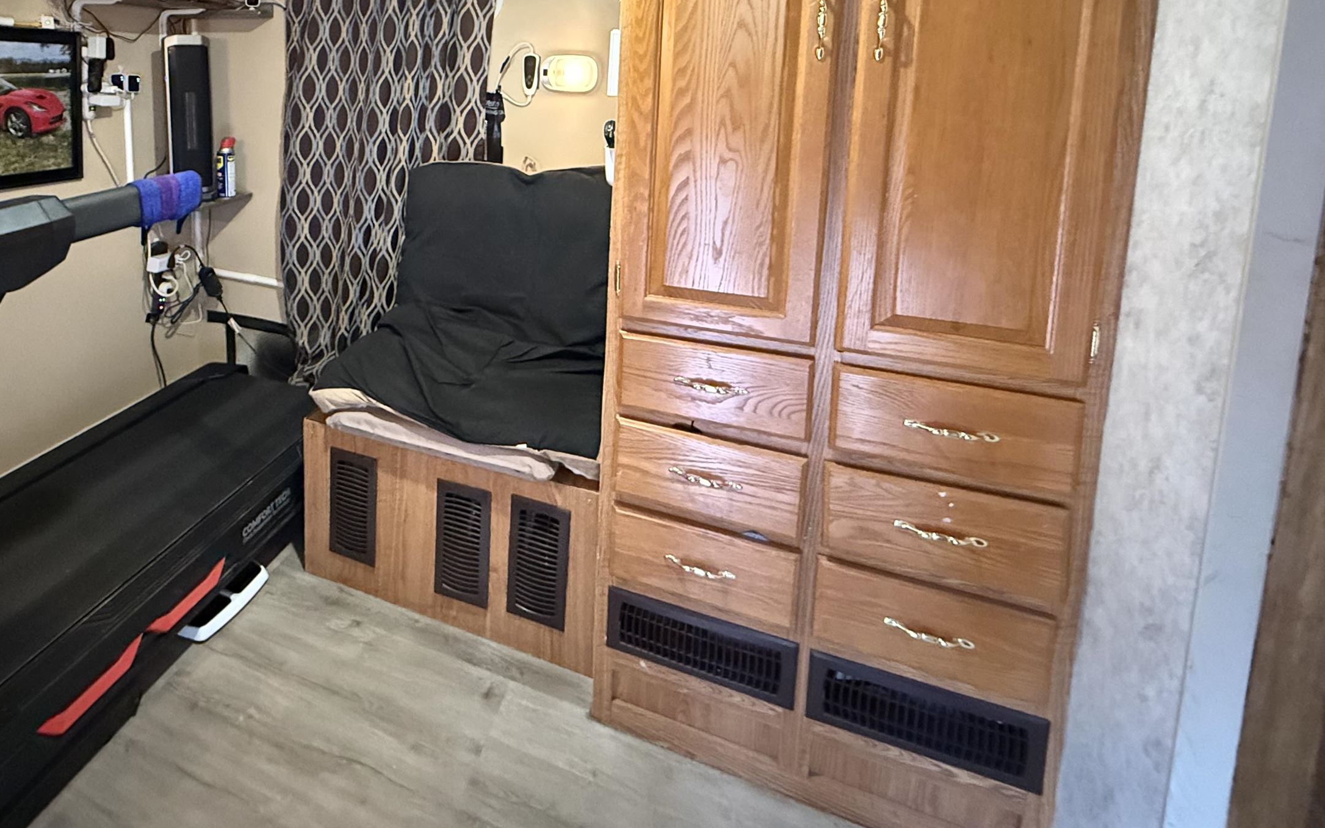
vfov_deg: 53.2
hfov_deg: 78.5
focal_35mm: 21
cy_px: 157
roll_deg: -0.8
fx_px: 758
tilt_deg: -6.5
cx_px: 402
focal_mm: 2.22
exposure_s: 1/47
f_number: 2.2
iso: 1250
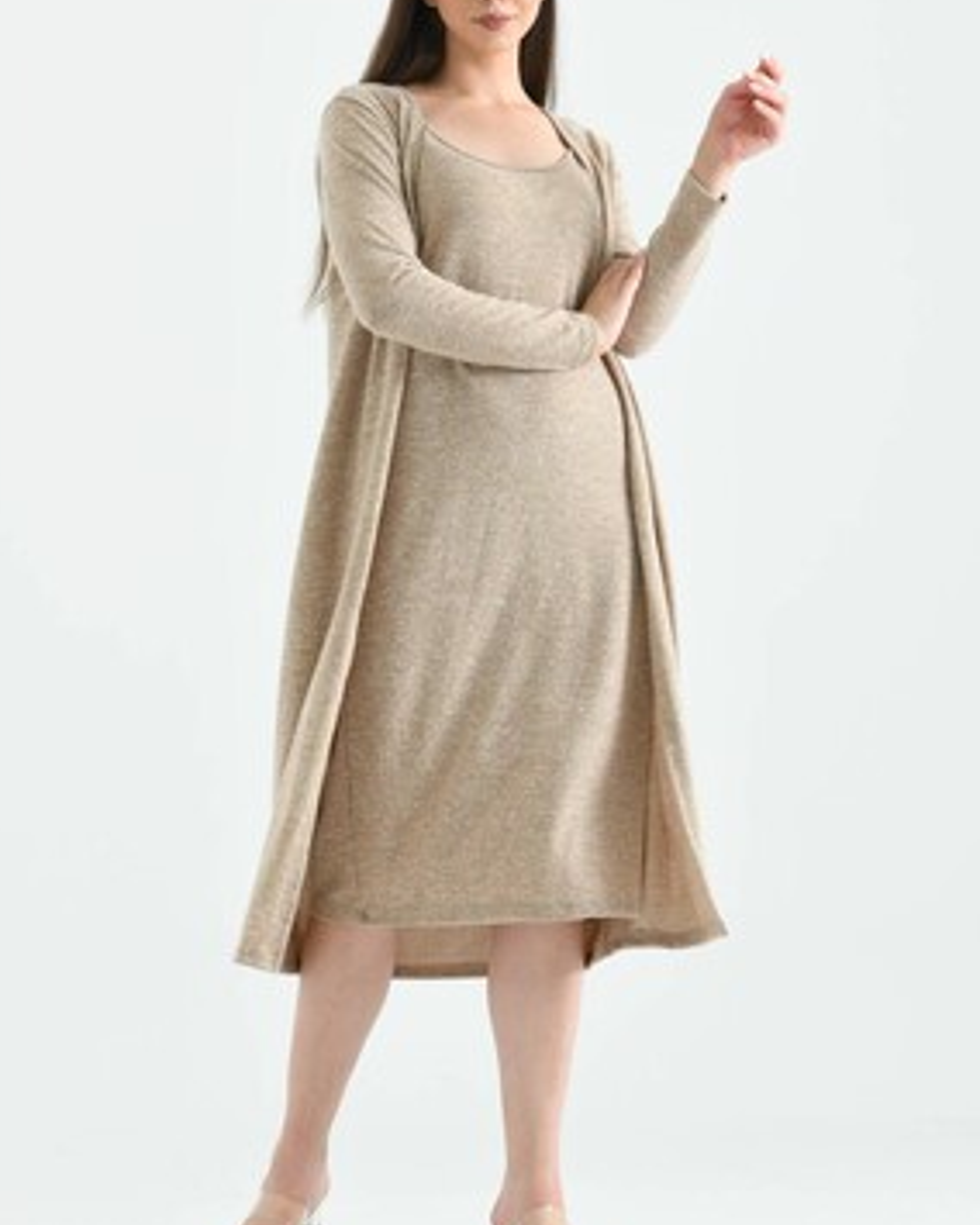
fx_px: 4242
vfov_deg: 16.4
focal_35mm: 117
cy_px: 604
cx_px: 483
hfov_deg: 13.2
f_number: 5.6
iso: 100
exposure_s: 1/125
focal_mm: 82
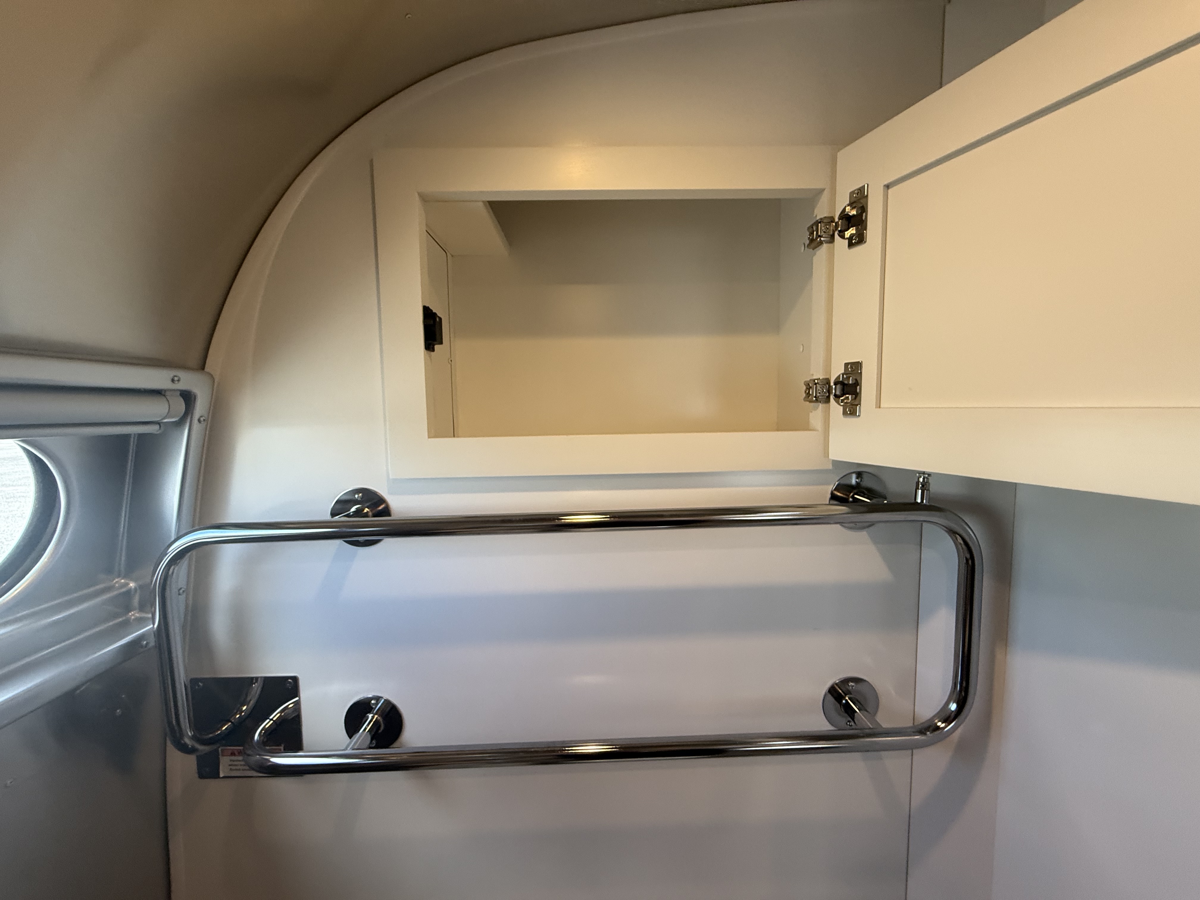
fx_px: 485
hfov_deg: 102.1
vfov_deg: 85.7
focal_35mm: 14
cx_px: 600
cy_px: 450
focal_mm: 2.22
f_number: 2.2
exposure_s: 1/100
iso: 200
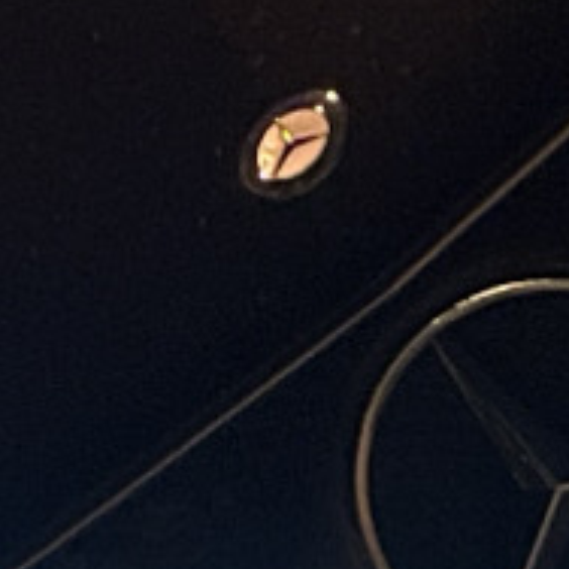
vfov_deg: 7.1
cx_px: 627
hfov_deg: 7.1
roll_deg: +38.2
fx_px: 4556
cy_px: 366
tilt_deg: -19.4
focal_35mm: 245
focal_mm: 5.1
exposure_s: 1/17
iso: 2500
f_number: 1.6
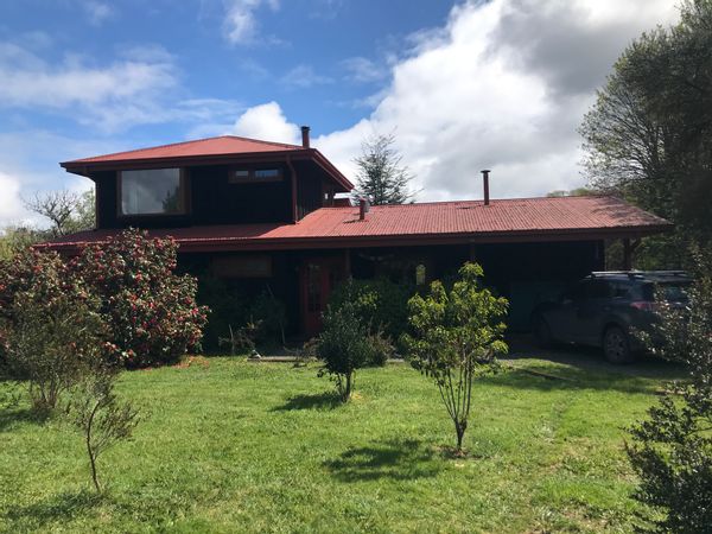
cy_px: 267
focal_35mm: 28
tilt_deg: +3.0
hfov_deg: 63.4
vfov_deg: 49.7
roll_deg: +1.4
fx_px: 576
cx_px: 356
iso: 20
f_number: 1.8
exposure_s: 1/3195
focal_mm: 3.99
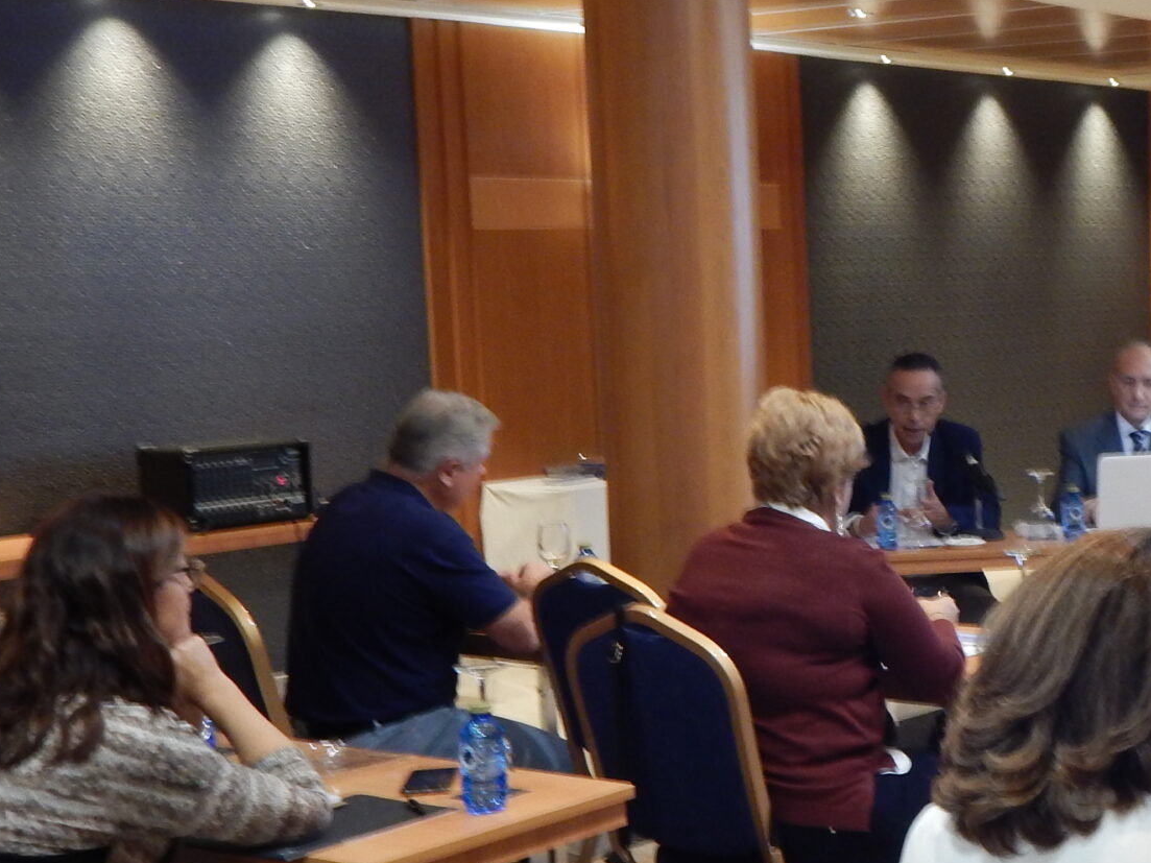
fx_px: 2161
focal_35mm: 65
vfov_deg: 22.5
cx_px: 1036
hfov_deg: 28.7
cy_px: 536
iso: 200
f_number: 3.2
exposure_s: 1/10
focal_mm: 5.1
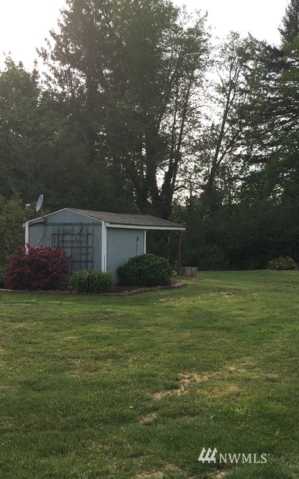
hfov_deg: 29.9
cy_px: 234
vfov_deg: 47.2
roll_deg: +0.0
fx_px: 548
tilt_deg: +0.0
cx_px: 234
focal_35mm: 42
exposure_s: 1/769
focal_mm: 4.15
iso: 25
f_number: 2.2
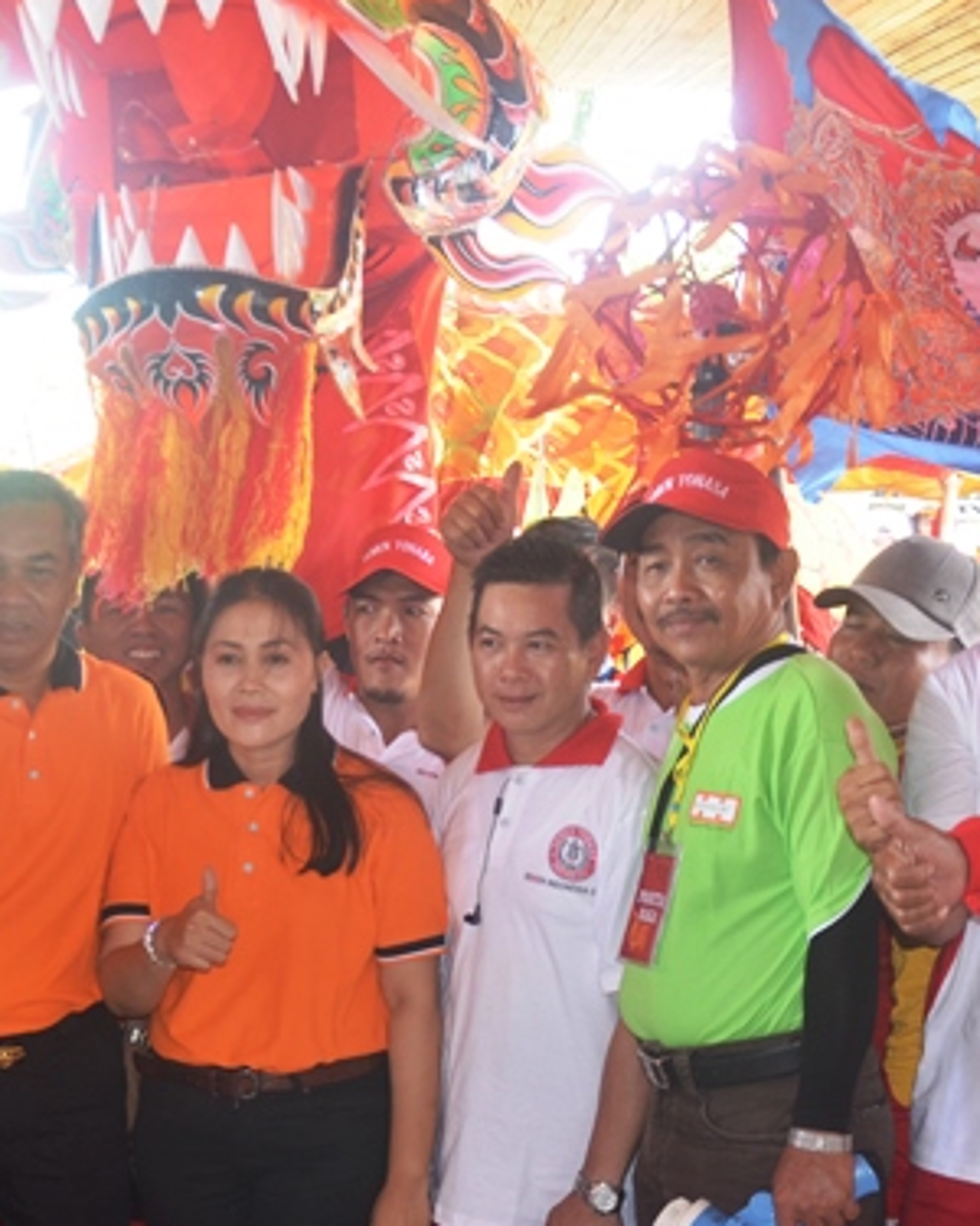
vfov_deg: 26.4
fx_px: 2610
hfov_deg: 20.9
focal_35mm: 72
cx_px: 121
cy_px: 703
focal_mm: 24
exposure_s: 1/80
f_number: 3.8
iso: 400
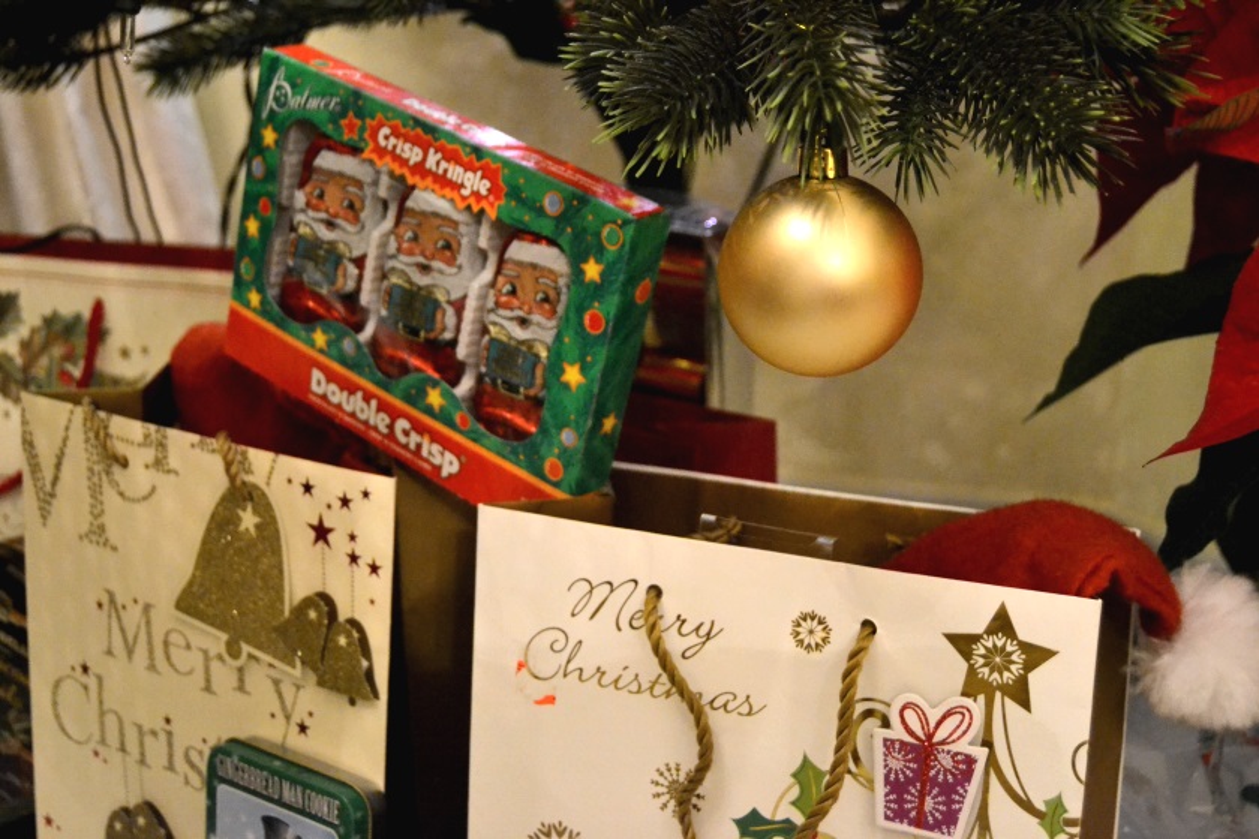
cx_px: 630
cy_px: 420
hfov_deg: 38.9
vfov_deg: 26.5
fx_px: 1783
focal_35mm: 51
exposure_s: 1/50
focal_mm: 34
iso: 3200
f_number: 4.5
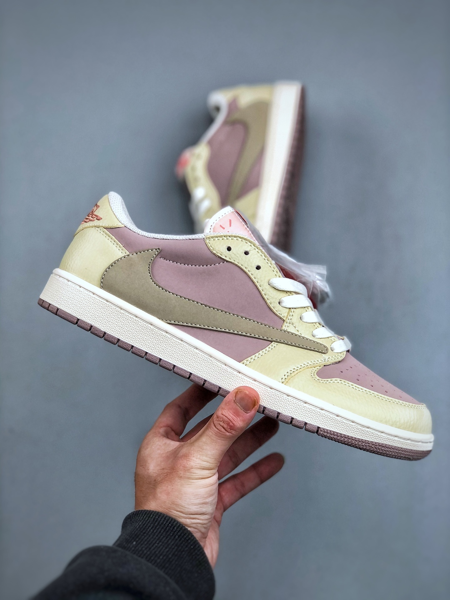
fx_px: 988
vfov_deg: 33.8
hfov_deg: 25.7
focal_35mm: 57
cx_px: 225
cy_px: 300
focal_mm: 6.6
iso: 32
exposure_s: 1/100
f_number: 2.8
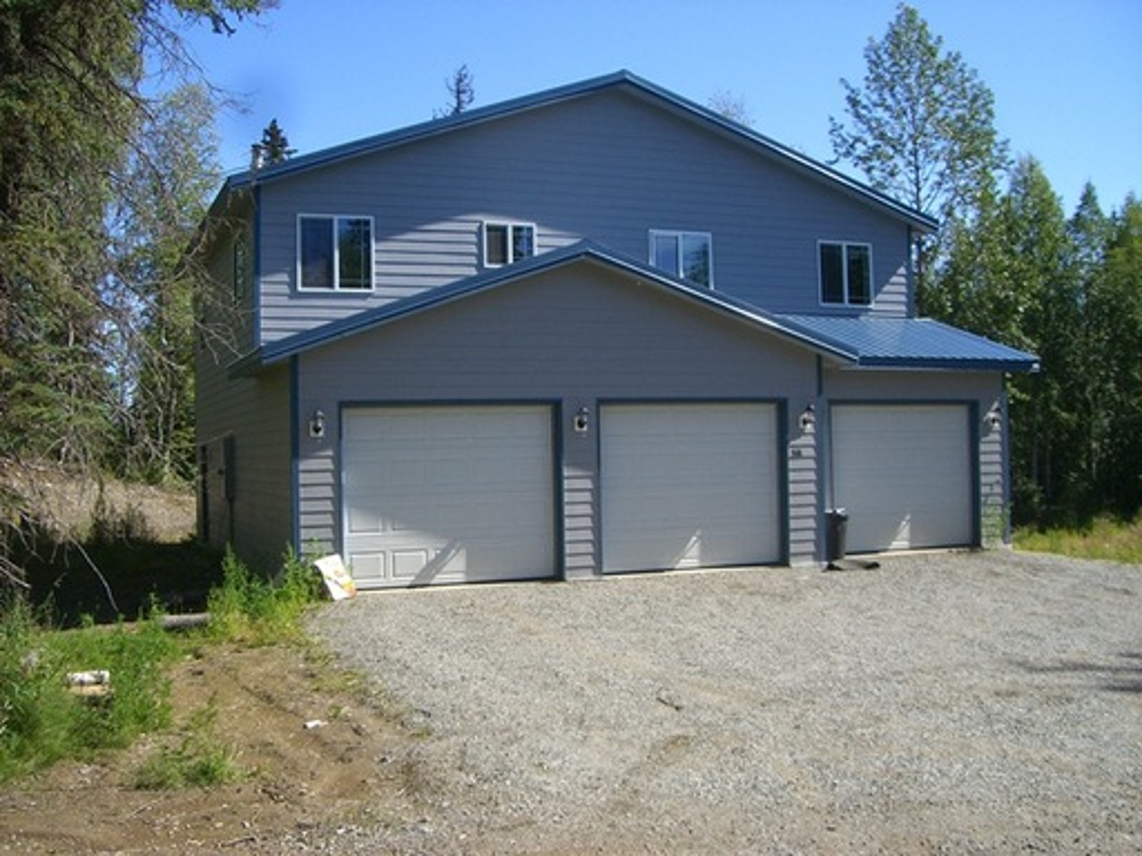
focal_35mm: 38
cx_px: 571
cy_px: 428
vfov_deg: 37.7
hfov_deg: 49.0
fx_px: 1254
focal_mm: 6.2
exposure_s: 1/400
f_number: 4.3
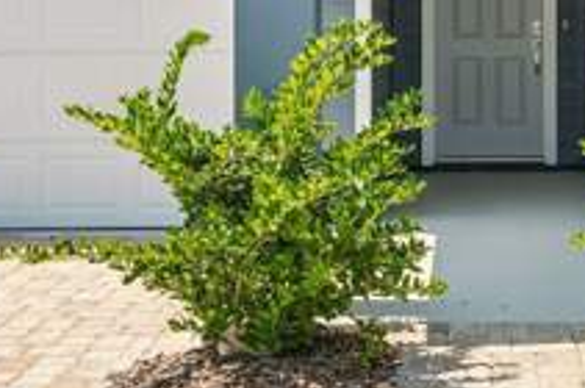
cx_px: 494
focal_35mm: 91
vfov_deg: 14.9
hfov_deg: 22.0
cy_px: 69
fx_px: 1476
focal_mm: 24
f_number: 10
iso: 400
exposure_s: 1/250
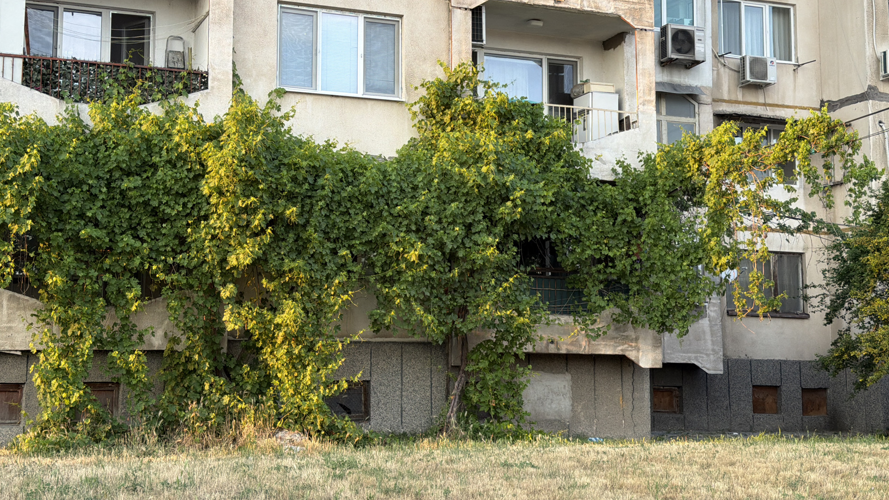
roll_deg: +0.1
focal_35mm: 56
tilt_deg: +8.4
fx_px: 1320
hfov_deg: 37.2
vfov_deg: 21.4
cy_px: 189
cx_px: 444
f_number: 1.78
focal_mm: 6.76
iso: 64
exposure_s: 1/280
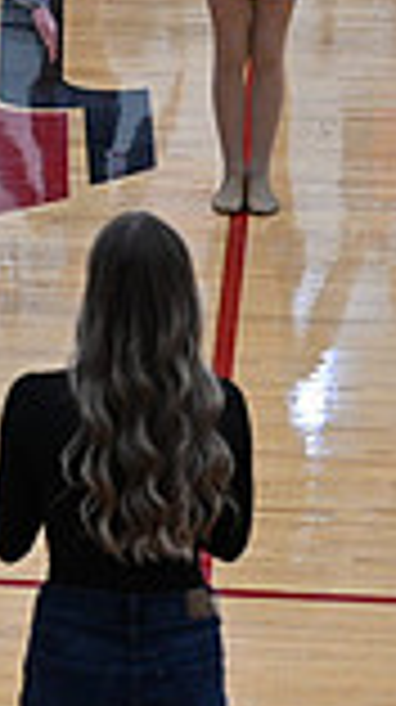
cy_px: -16
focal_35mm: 318
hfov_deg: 3.7
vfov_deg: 6.8
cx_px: -842
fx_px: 5952
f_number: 4
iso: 4000
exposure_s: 1/400
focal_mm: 82
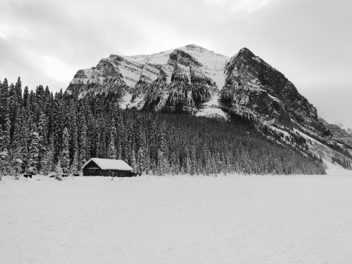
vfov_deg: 54.9
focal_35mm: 25
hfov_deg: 69.4
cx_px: 176
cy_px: 132
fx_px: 254
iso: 80
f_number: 3.5
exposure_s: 1/800
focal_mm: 4.5
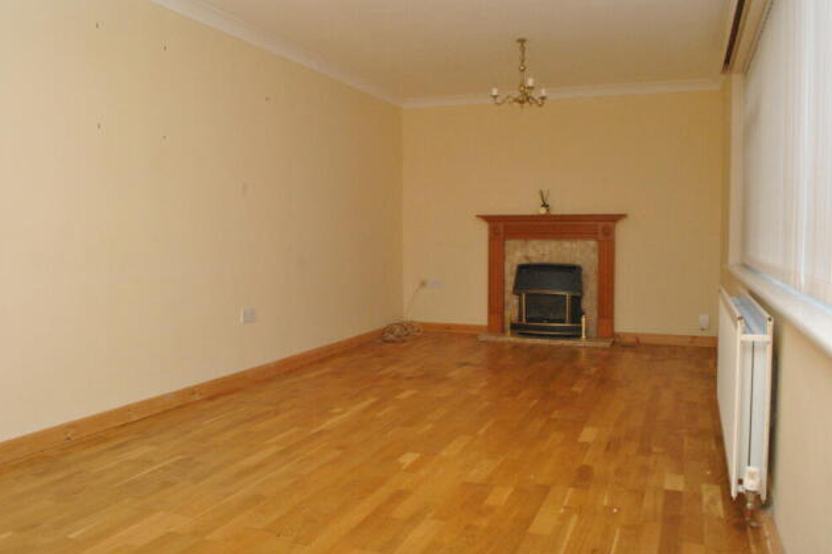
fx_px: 647
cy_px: 276
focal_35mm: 28
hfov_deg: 65.5
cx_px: 411
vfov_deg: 46.4
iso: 1600
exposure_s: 1/200
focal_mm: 18
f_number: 13
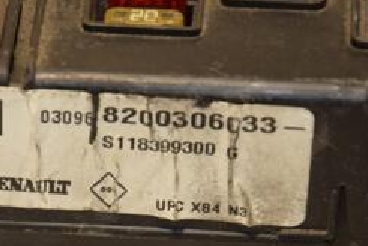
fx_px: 3942
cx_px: 104
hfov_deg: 5.3
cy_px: 194
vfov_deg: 3.6
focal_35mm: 385
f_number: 5.6
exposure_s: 1/125
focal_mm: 105
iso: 800
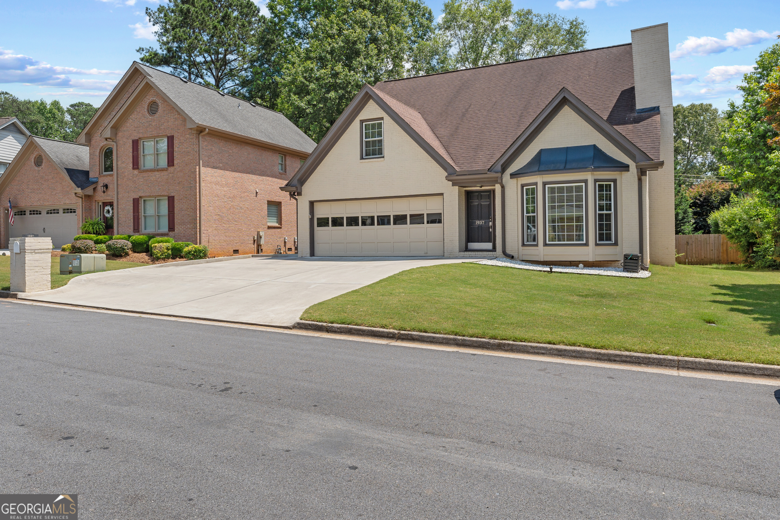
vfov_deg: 53.1
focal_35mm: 24
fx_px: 520
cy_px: 260
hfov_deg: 73.7
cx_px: 390
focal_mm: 16.4
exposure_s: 1/250
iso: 100
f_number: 8
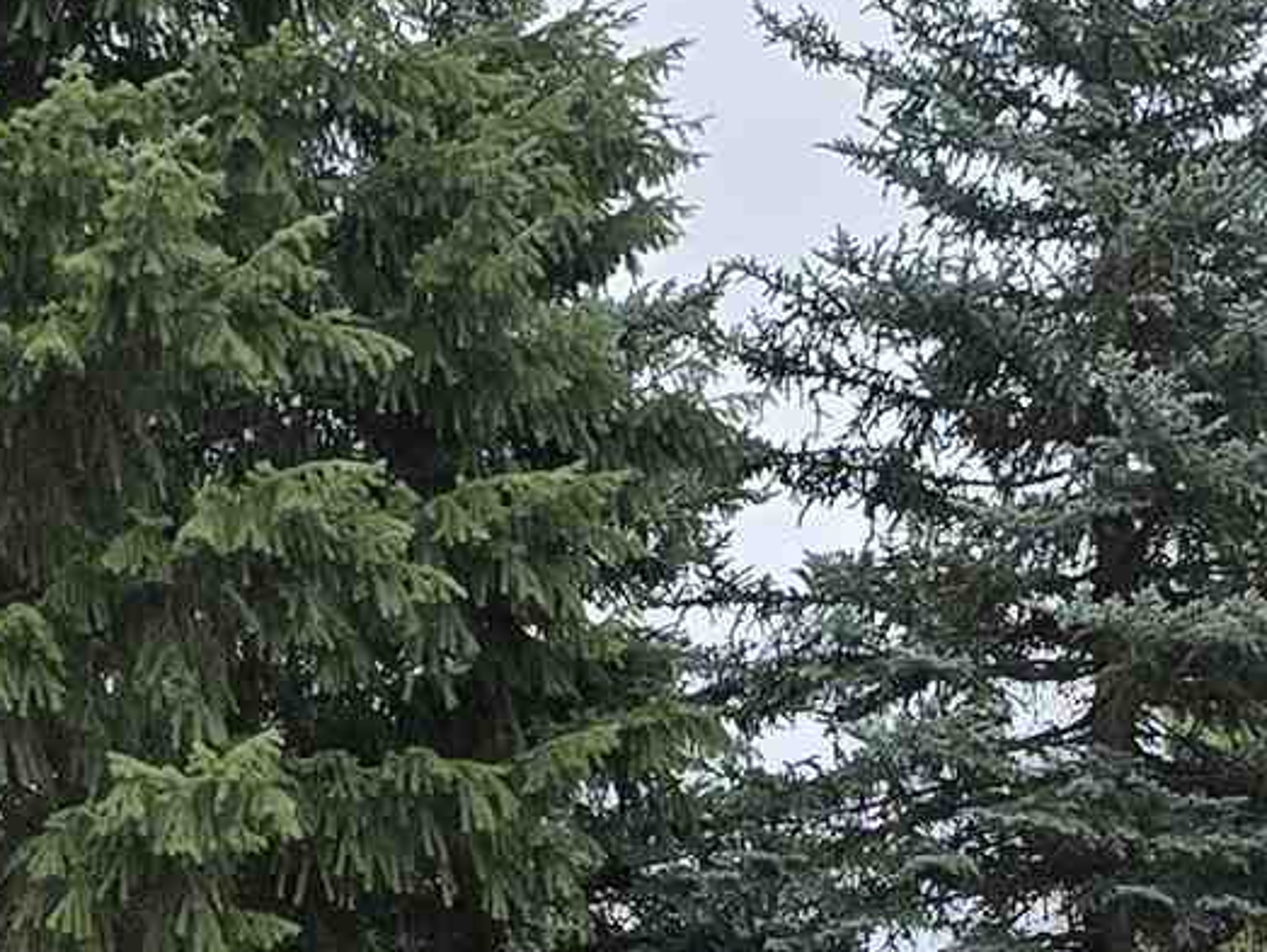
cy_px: 952
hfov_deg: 14.5
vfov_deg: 10.9
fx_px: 4945
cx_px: 938
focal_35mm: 135
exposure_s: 1/521
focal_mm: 6.3
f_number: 1.7
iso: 12
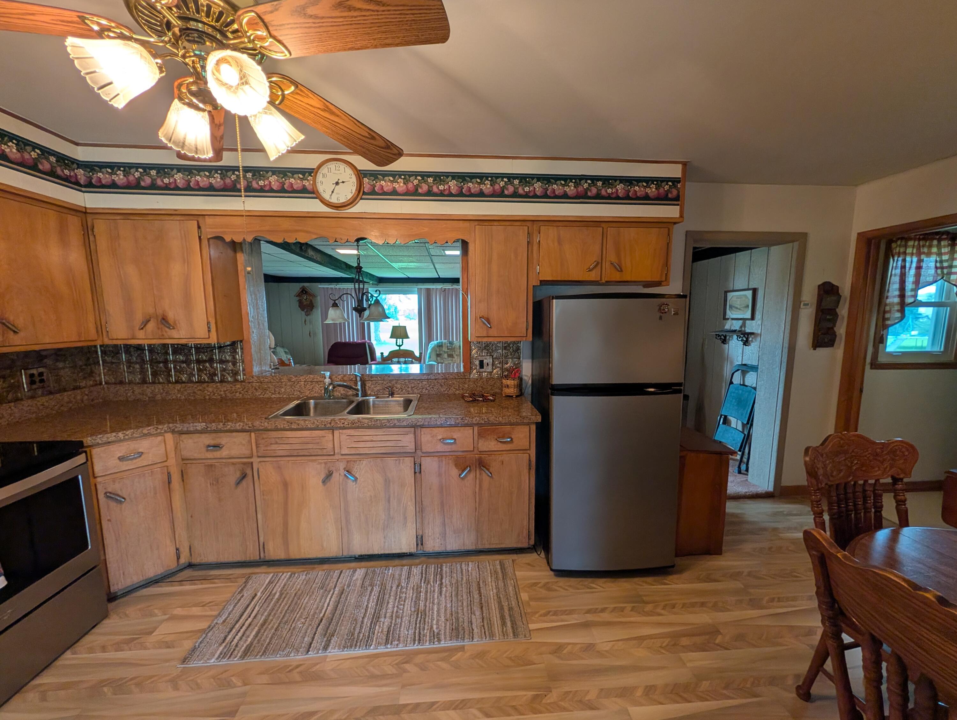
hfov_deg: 110.5
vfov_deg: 94.6
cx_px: 478
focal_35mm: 12
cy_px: 360
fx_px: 332
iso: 89
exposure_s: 1/120
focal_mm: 2.02
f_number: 1.7
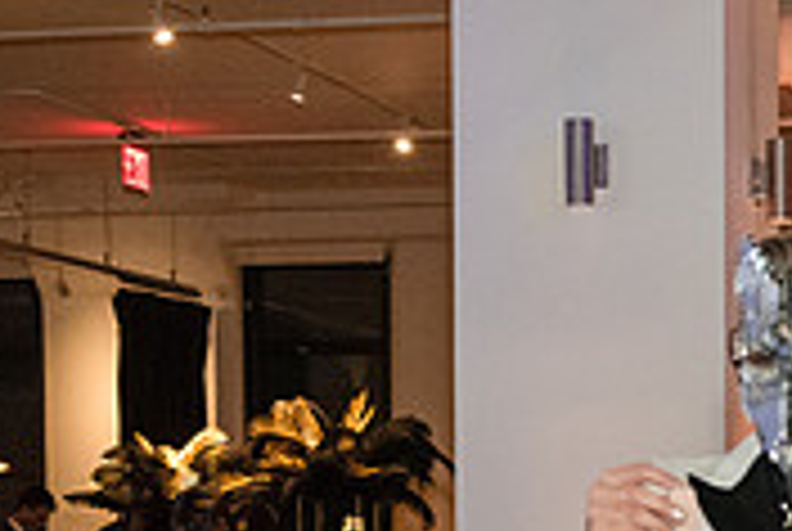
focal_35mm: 128
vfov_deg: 10.4
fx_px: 2821
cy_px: 763
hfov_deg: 15.7
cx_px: 770
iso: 8000
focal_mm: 38
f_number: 3.5
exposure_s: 1/160
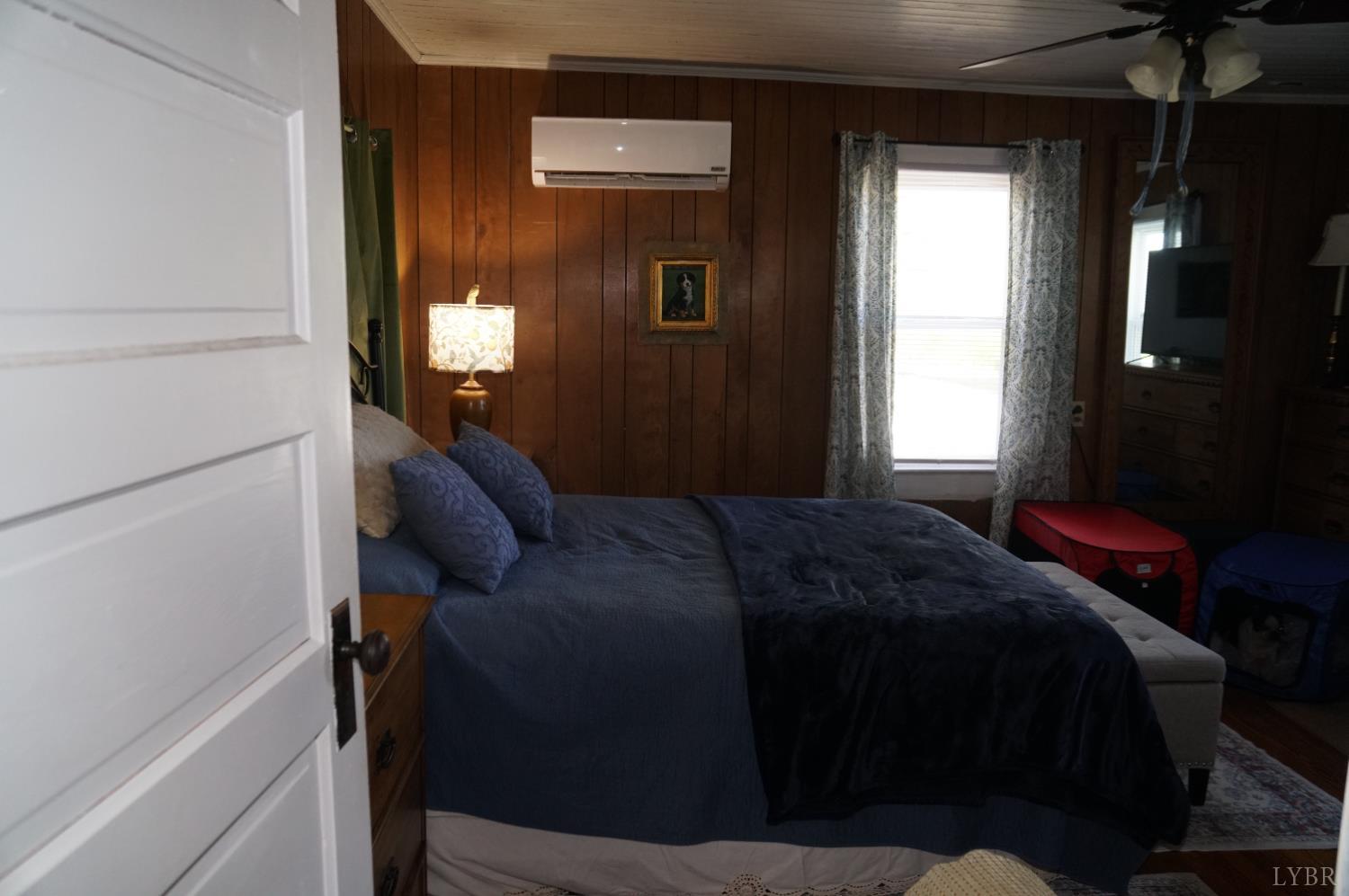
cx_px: 674
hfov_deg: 70.5
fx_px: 955
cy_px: 448
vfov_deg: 50.3
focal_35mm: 26
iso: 1250
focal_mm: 17
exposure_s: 1/160
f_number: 4
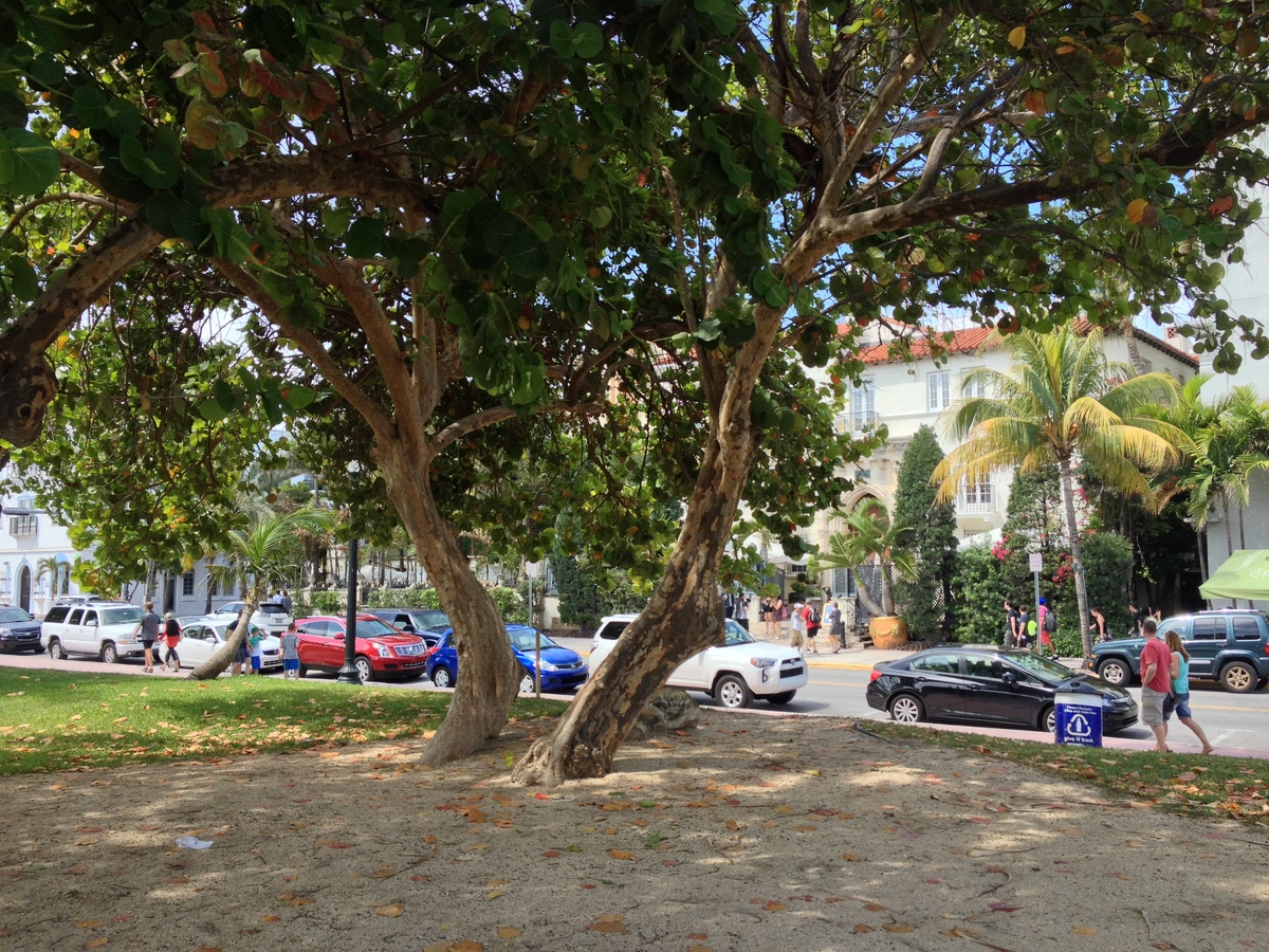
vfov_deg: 40.7
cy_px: 476
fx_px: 1283
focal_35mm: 35
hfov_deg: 52.6
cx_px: 634
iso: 50
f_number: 2.4
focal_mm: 4.28
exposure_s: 1/356
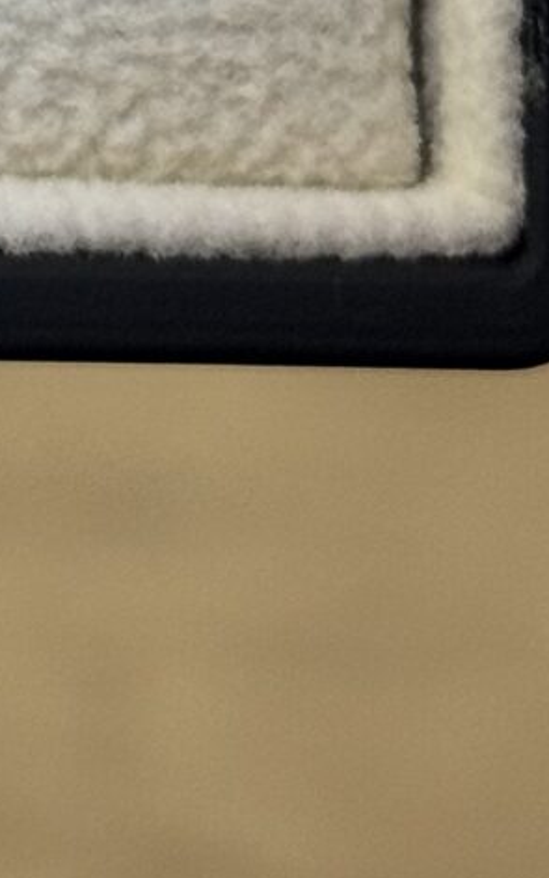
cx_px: -519
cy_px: -926
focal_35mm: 276
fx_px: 6607
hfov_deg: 4.7
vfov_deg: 7.3
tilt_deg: -48.5
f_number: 1.78
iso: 50
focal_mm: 6.76
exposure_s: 1/100
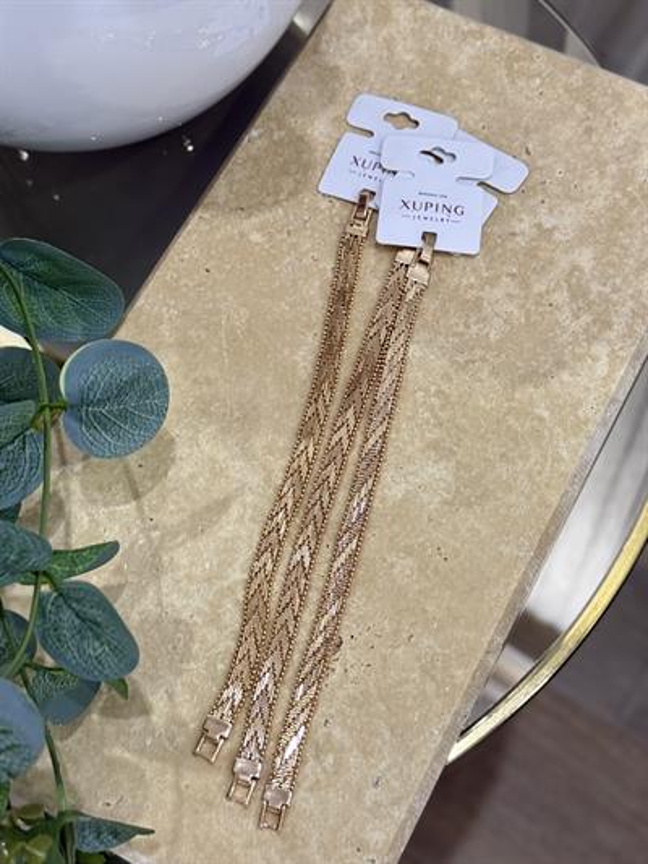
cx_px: 324
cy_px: 432
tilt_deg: -66.7
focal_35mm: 48
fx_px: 1198
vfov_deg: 39.6
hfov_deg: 30.3
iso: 500
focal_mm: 6.76
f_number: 1.78
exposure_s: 1/37
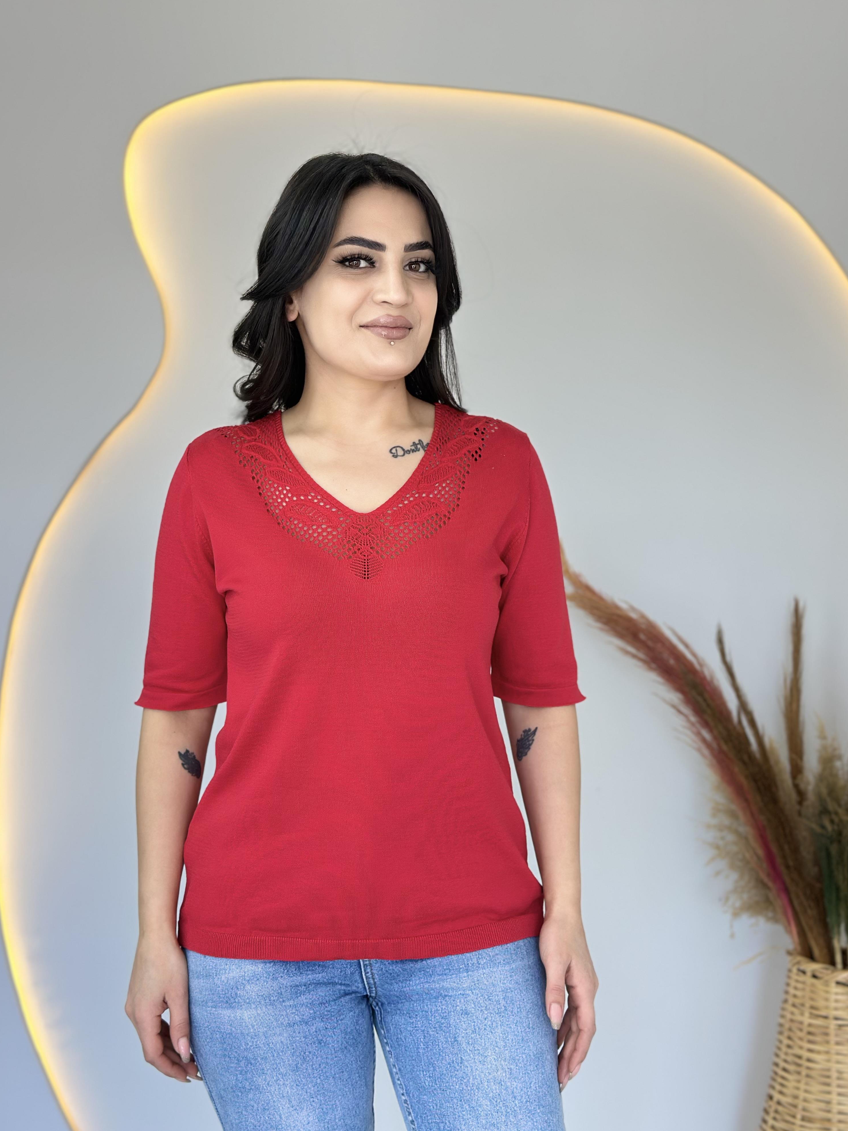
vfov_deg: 38.9
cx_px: 421
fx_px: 1601
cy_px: 576
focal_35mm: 49
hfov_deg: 29.7
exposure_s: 1/172
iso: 80
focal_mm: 6.86
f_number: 1.78
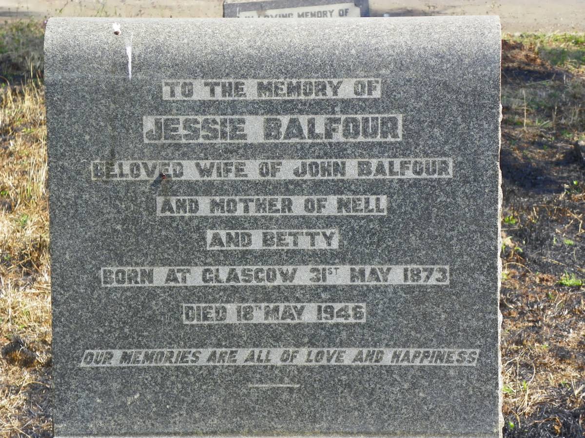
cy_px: 219
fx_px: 1690
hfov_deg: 19.6
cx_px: 292
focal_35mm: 100
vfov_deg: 14.8
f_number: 4
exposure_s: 1/125
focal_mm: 17.8
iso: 64
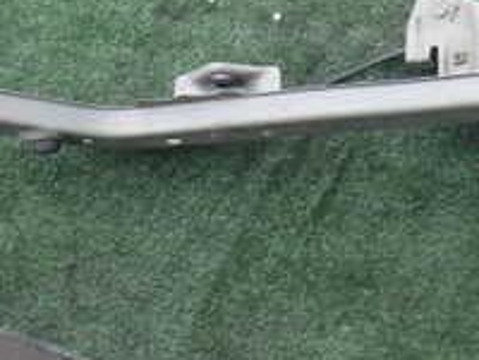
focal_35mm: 90
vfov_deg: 15.7
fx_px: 1245
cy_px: -89
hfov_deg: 20.7
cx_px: 527
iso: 100
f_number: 3.2
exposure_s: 1/160
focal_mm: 5.4
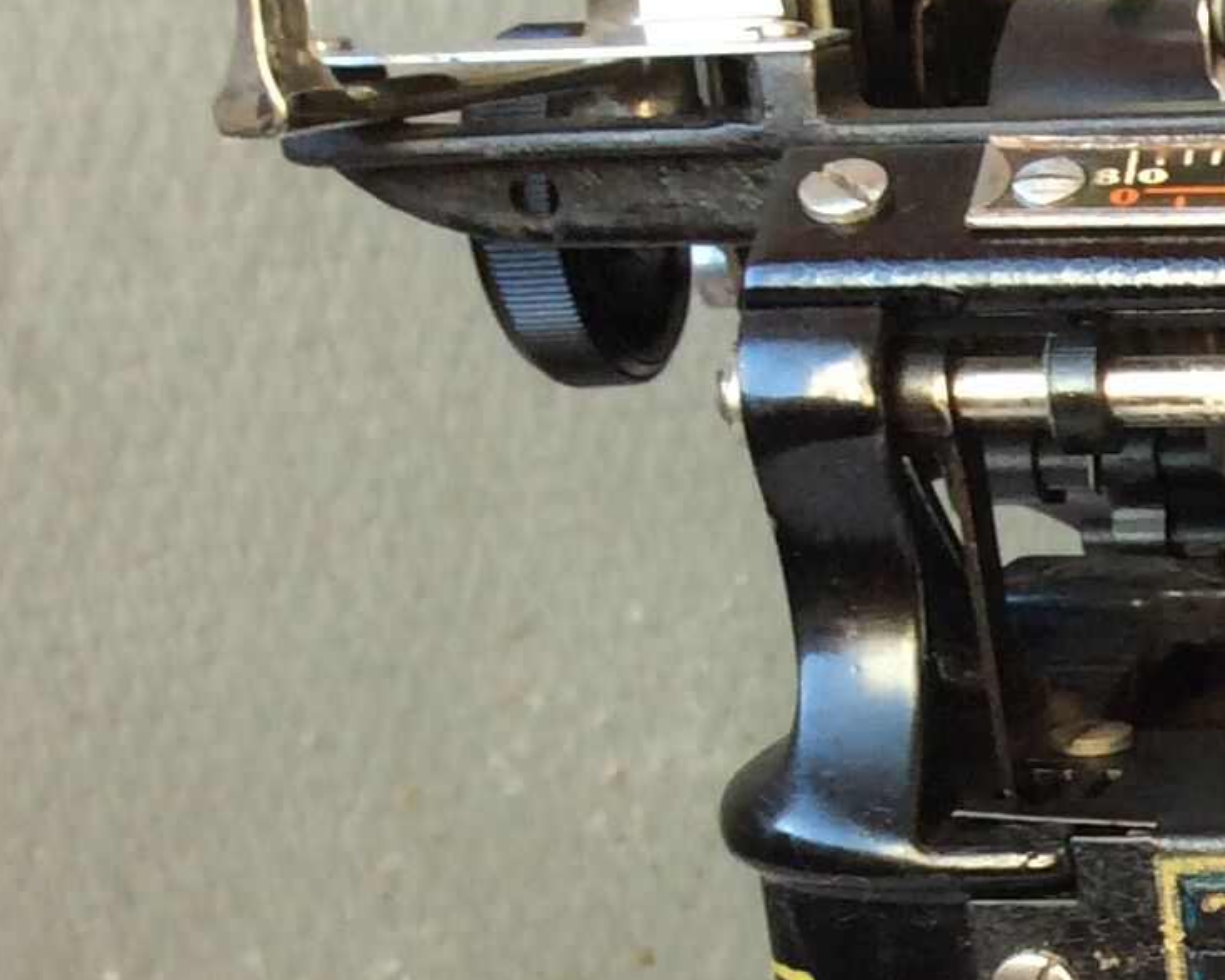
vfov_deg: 13.3
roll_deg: +2.0
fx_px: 3988
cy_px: 1438
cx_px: 2123
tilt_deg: -25.9
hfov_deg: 15.3
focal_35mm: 110
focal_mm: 3.3
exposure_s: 1/50
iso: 50
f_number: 2.4
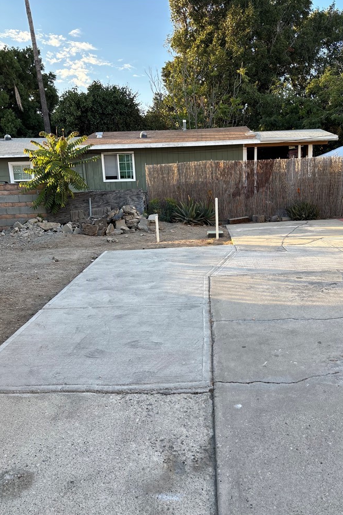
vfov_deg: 65.5
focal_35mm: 28
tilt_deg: -11.5
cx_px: 197
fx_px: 400
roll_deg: +1.5
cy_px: 263
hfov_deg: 46.2
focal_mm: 5.96
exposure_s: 1/387
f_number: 1.6
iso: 50
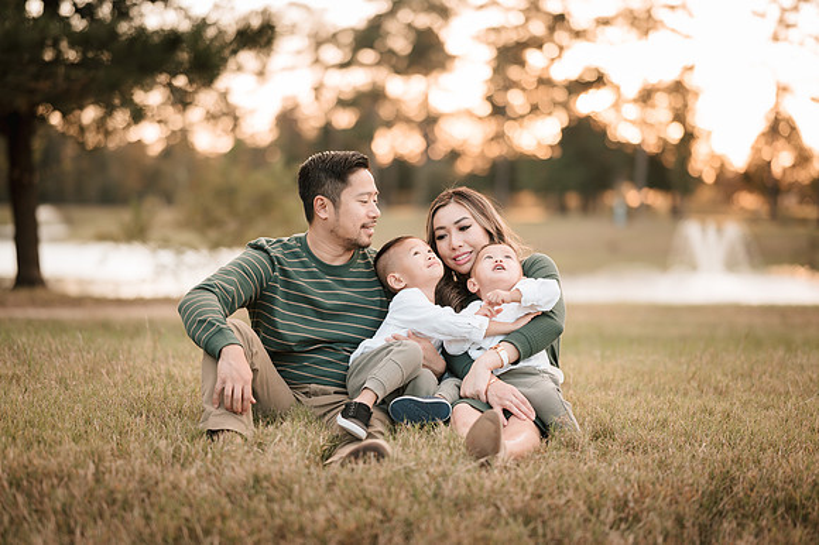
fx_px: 1933
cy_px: 272
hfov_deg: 23.9
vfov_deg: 16.1
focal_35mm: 85
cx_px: 410
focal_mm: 85
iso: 100
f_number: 1.8
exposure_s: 1/320
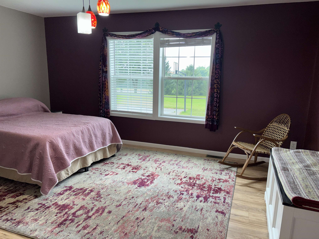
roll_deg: -1.1
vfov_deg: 53.1
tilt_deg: -11.1
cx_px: 160
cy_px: 120
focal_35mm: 26
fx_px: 240
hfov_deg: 67.3
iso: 32
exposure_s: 1/48
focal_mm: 5.96
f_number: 1.6
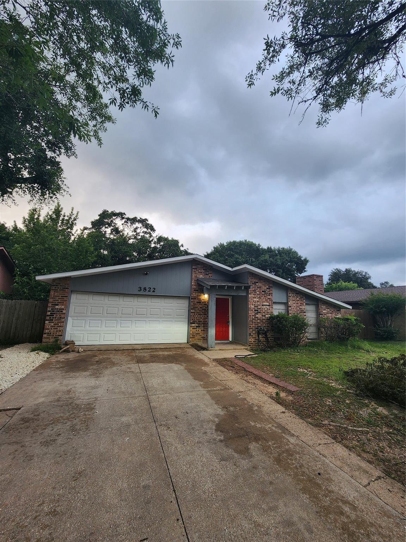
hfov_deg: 89.9
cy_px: 271
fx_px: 203
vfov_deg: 106.2
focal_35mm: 13
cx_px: 203
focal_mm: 2.2
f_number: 2.2
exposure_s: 1/120
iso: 80
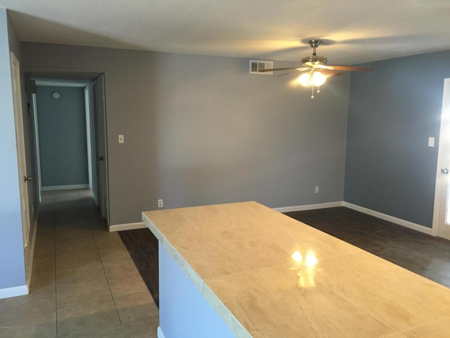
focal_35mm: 29
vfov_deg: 48.2
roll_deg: -0.9
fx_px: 377
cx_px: 225
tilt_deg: -8.4
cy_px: 169
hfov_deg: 61.7
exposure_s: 1/30
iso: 160
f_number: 2.2
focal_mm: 4.15
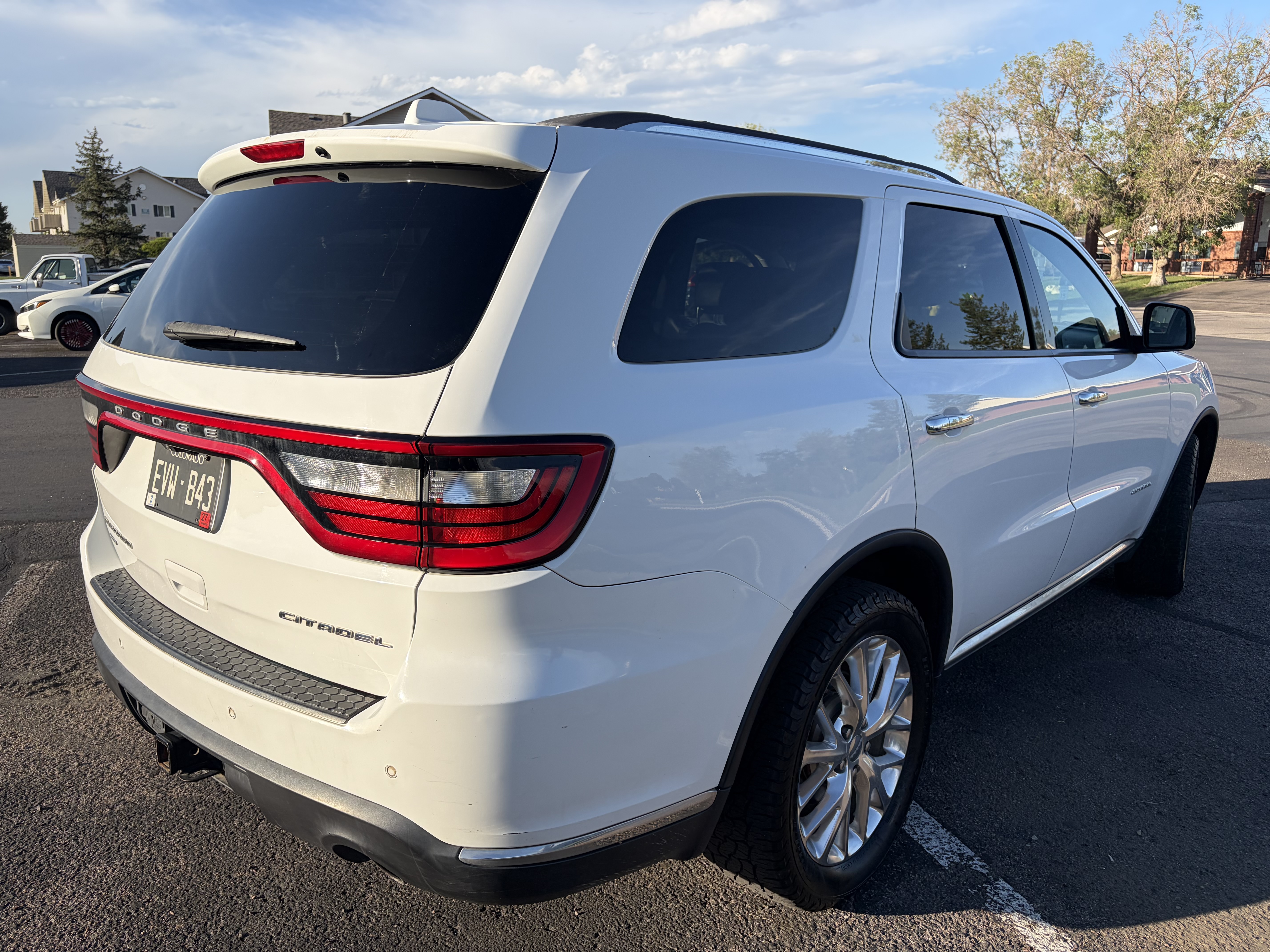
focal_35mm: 26
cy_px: 476
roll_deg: +0.0
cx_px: 635
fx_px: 954
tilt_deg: -12.1
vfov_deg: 53.1
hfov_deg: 67.3
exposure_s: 1/2208
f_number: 1.6
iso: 50
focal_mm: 5.96
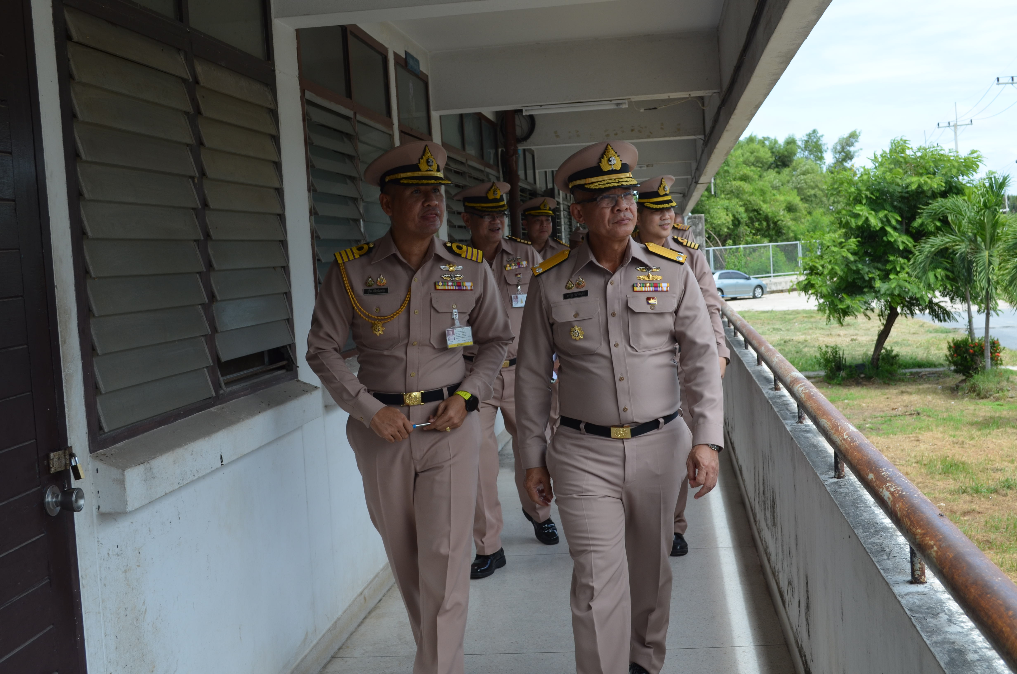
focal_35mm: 44
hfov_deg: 45.0
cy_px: 337
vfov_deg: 30.7
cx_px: 508
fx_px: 1226
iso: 200
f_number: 8
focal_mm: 29
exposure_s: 1/250
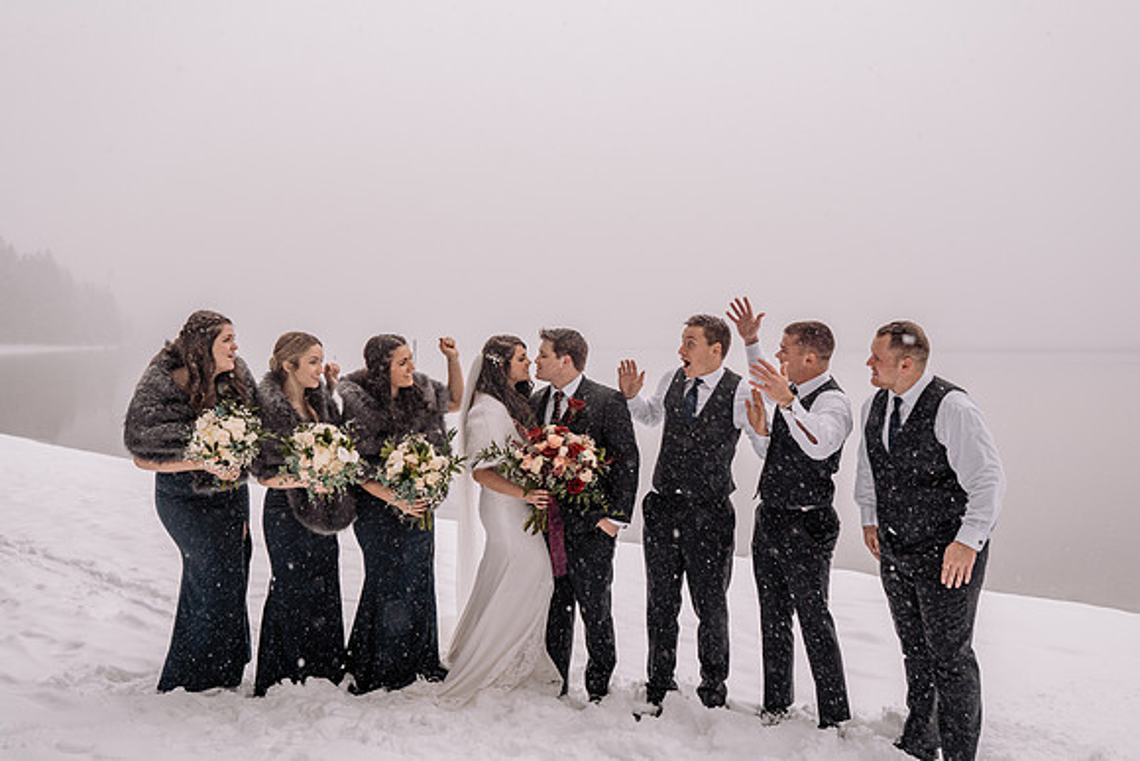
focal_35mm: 36
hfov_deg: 52.6
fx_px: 1153
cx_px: 585
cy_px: 371
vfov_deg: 36.5
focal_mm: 35
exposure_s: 1/250
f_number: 5
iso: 1250
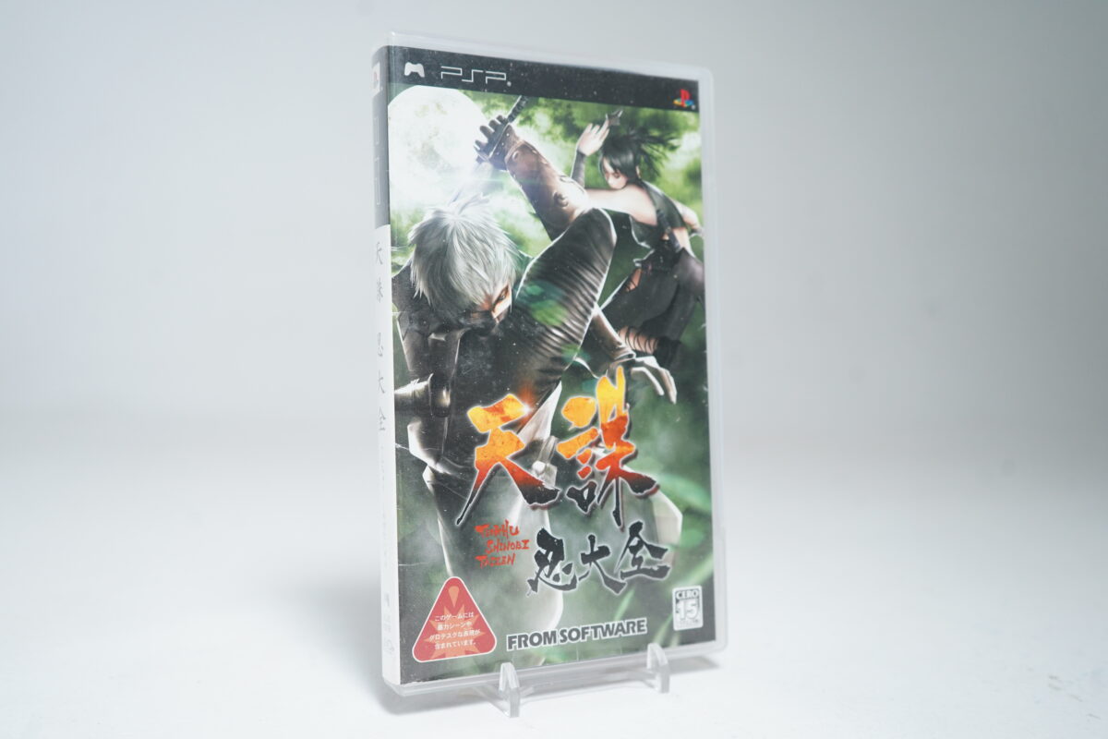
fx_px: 1046
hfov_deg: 55.8
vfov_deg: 38.9
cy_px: 370
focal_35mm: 34
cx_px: 554
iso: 1250
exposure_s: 1/40
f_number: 5
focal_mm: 34
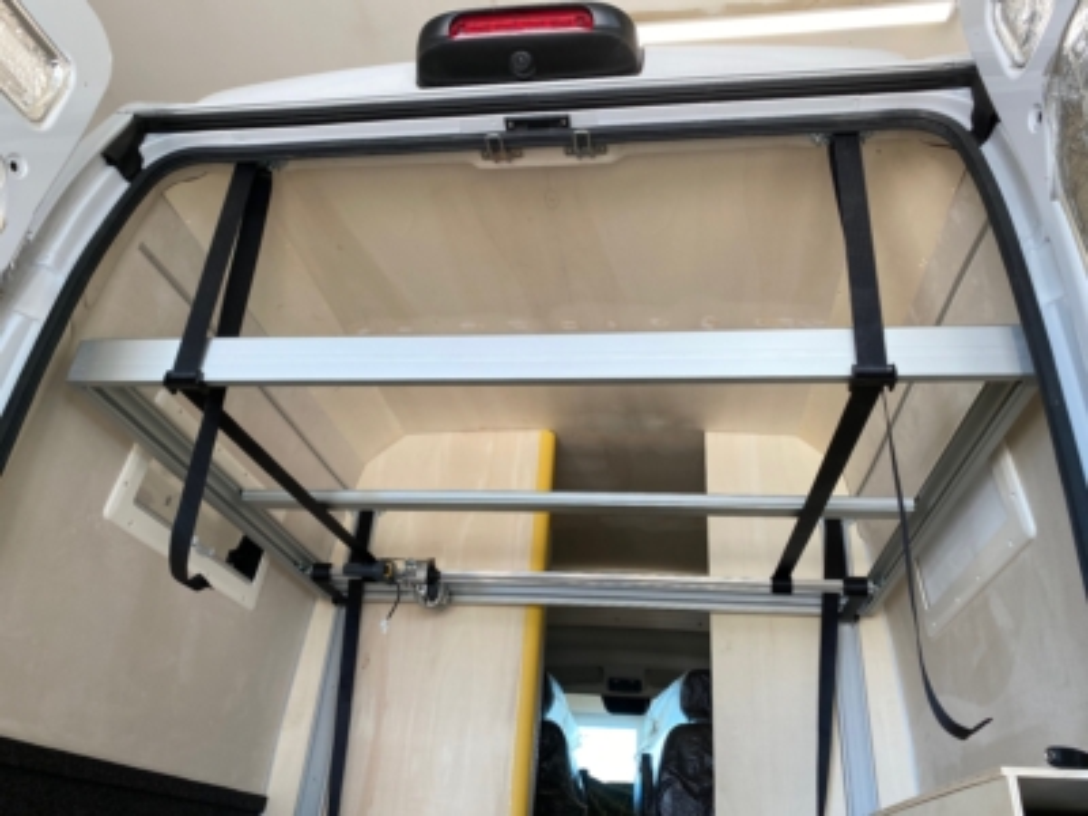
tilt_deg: +26.7
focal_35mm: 26
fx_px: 817
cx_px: 544
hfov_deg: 67.3
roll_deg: -4.3
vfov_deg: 53.1
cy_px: 408
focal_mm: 4.25
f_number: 1.8
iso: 64
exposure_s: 1/100
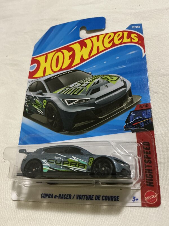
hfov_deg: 48.2
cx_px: 84
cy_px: 113
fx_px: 189
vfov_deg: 61.7
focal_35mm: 29
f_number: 1.8
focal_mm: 3
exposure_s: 1/30
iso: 400
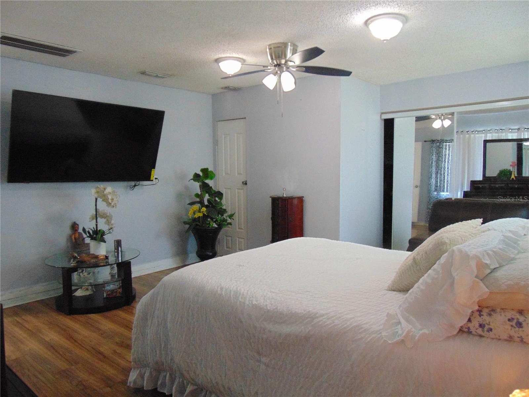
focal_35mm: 25
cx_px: 264
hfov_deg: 69.4
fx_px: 382
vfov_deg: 54.9
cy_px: 198
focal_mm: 4.5
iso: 400
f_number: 3
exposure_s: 1/25
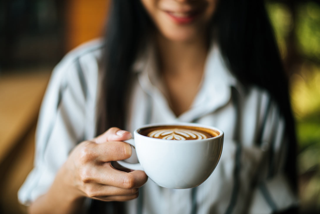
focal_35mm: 50
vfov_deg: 27.0
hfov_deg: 39.6
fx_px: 445
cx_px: 160
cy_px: 107
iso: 100
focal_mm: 50
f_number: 1.4
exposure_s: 1/400
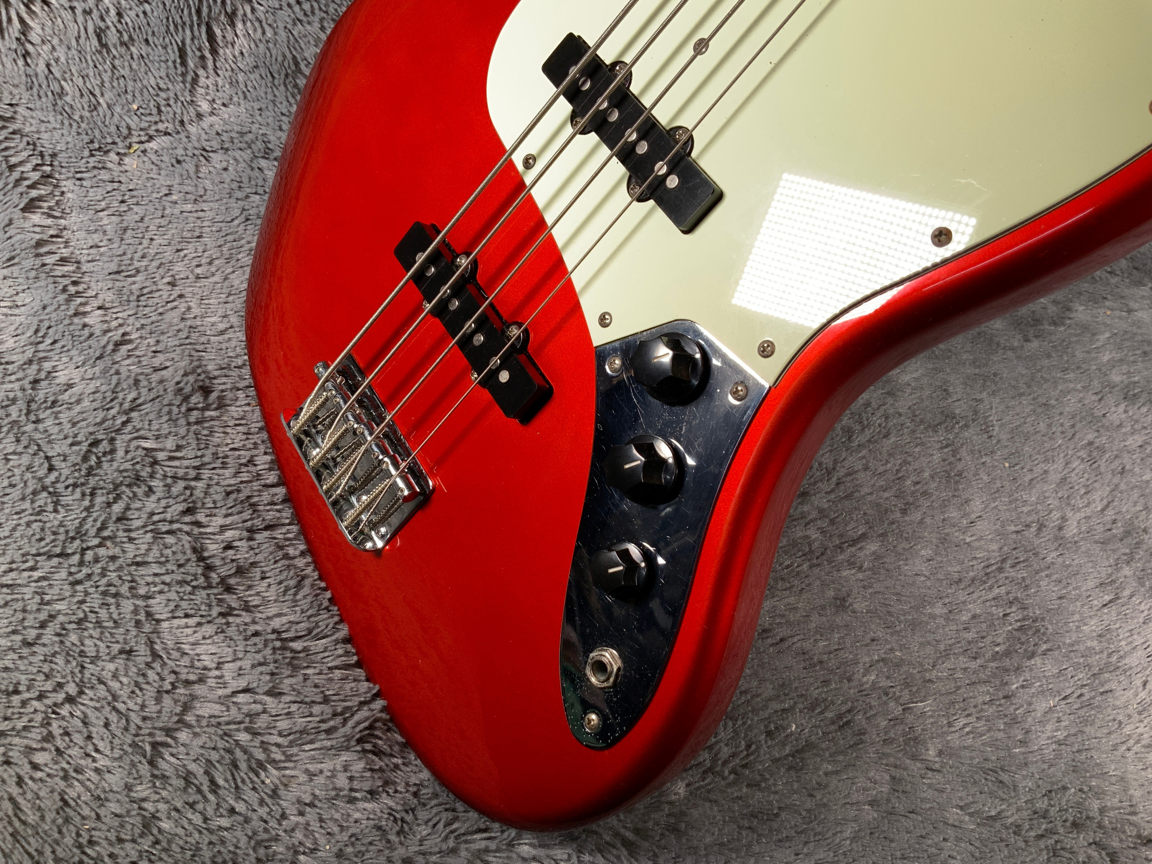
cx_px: 576
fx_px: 965
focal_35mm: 29
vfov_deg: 48.2
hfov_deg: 61.7
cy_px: 432
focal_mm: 3
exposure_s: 1/104
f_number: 1.8
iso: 50
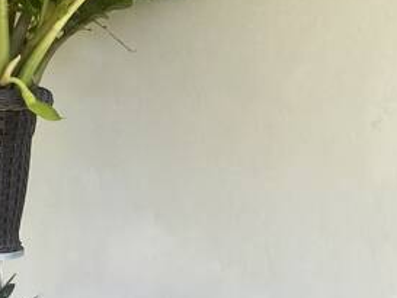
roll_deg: -0.4
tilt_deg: -2.4
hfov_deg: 11.5
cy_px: 138
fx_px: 1572
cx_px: -596
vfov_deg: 10.8
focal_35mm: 137
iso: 40
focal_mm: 4.25
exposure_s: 1/121
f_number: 1.8
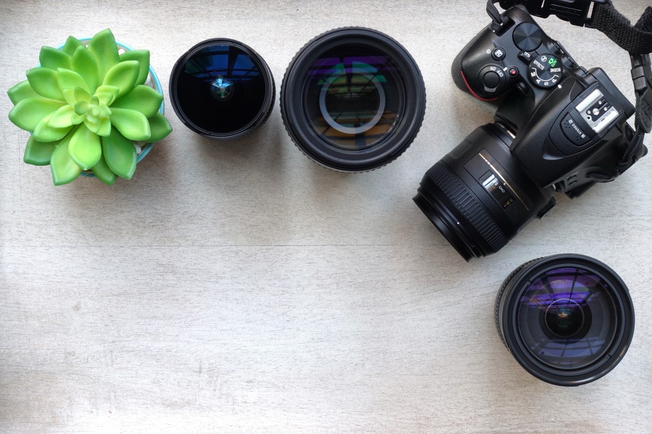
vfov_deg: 20.6
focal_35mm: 66
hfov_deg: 30.5
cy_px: 217
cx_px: 326
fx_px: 1195
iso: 80
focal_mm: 24.09
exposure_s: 1/1.25
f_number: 8
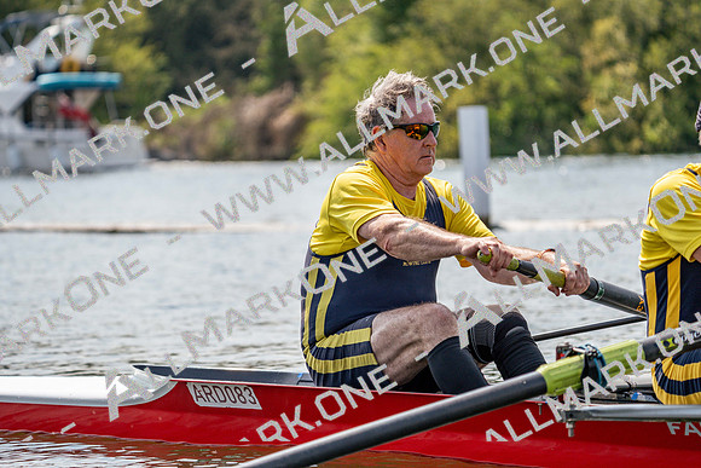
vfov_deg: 6.9
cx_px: 350
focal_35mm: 200
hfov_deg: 10.3
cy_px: 234
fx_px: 3895
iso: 200
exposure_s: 1/1600
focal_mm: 200
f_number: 5.6
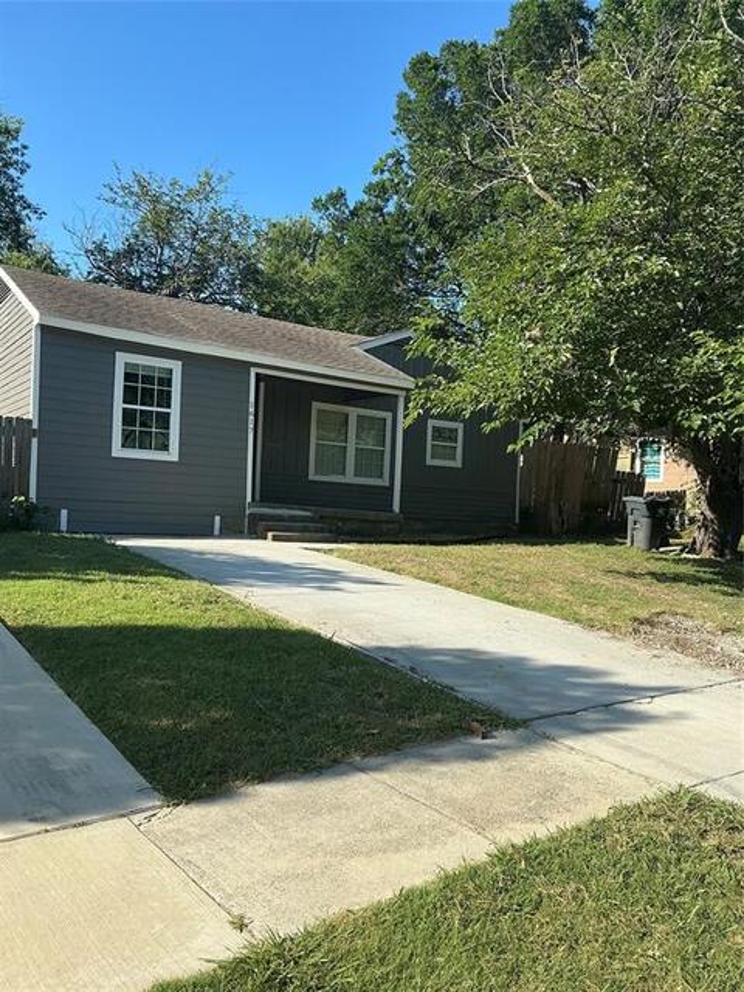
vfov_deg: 63.4
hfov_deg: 49.7
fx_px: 802
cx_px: 372
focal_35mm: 28
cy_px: 496
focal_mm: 3
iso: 25
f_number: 1.8
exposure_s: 1/1168
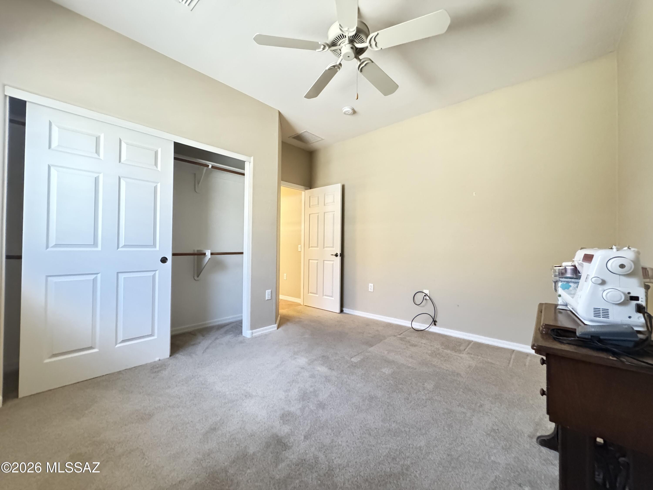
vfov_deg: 85.7
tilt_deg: +0.6
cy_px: 245
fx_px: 264
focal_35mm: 14
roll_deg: -0.7
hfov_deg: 102.1
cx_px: 326
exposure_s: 1/30
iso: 1600
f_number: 2.2
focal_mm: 2.22
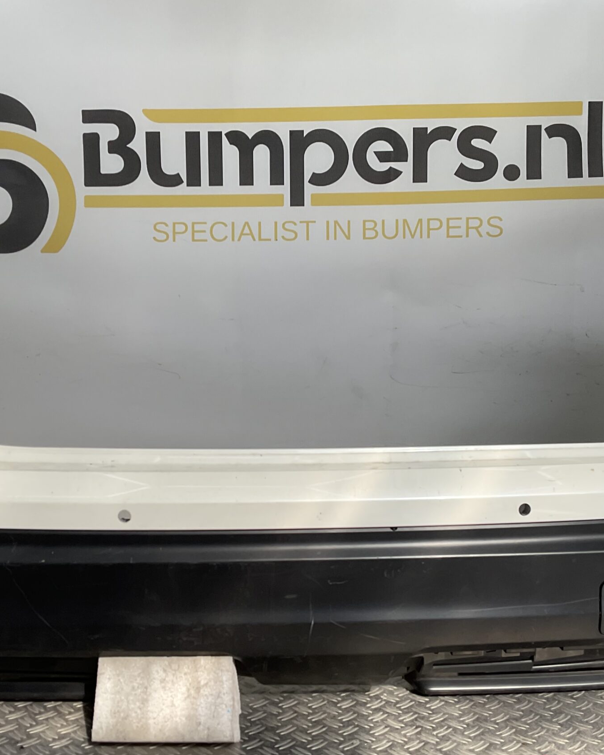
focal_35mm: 43
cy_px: 419
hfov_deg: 34.9
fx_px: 961
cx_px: 300
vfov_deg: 42.8
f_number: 1.8
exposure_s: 1/700
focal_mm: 3
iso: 16
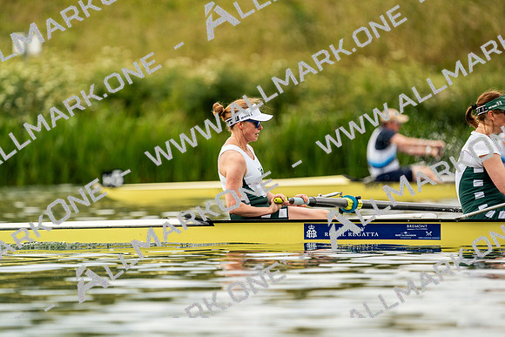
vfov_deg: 2.3
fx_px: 8418
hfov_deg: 3.4
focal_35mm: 600
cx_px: 252
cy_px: 168
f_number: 6.3
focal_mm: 600
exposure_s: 1/2000
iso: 500
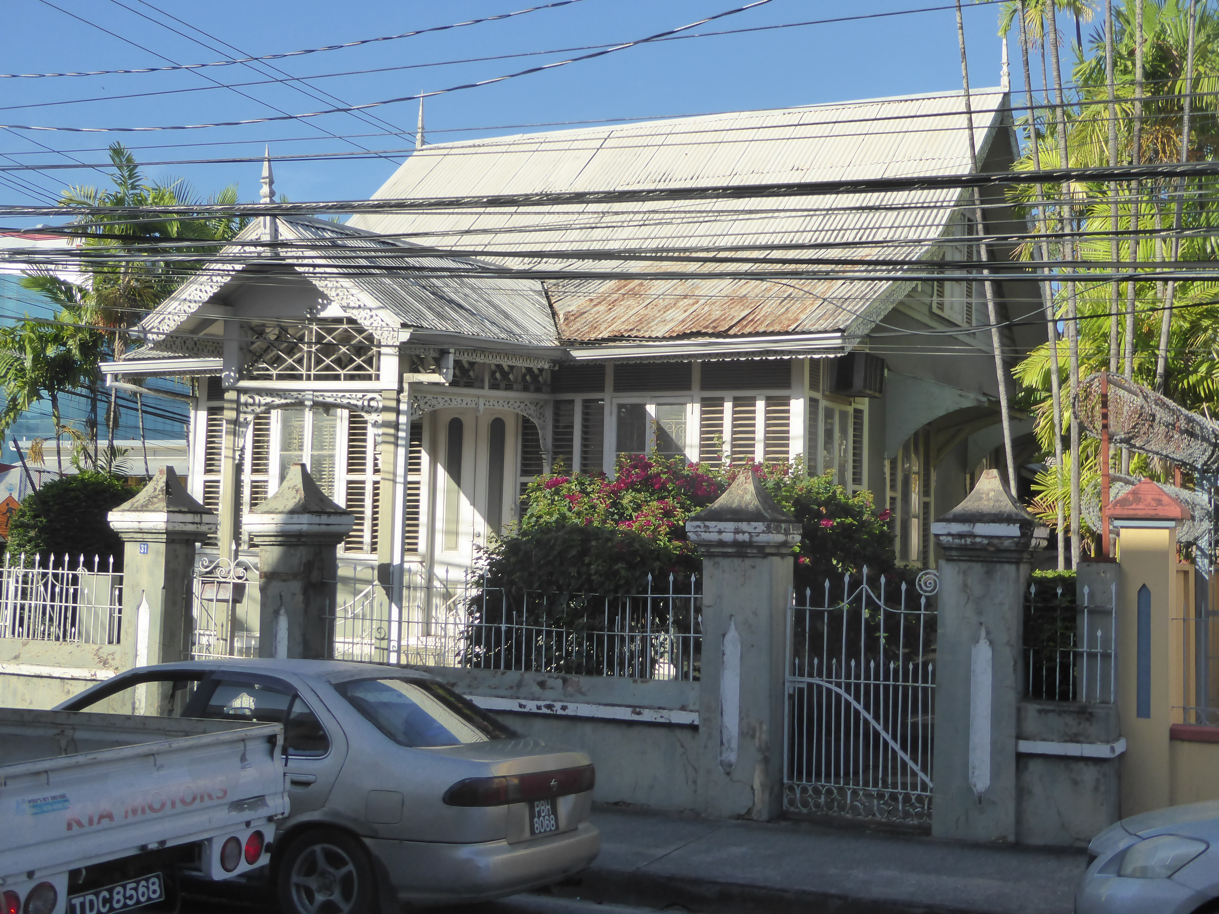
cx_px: 610
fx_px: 1726
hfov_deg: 38.9
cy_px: 457
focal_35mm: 49
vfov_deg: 29.7
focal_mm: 8.4
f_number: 4
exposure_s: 1/640
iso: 160
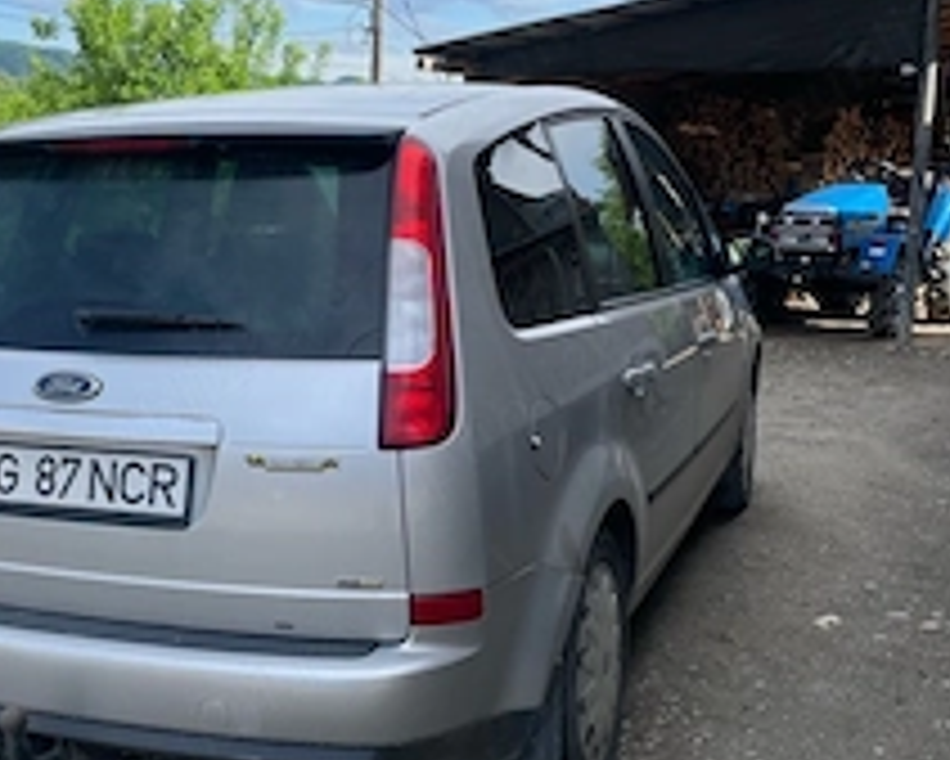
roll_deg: -1.7
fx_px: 1350
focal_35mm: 48
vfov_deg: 31.4
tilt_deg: -11.3
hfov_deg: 38.2
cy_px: 436
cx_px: 302
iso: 32
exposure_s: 1/1795
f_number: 1.6
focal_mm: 4.2
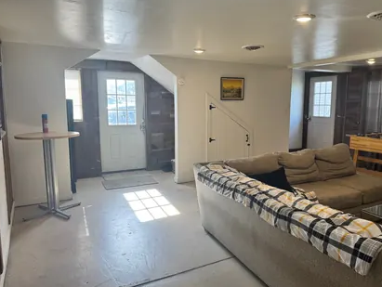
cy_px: 144
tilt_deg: -7.3
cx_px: 216
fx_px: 309
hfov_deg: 63.2
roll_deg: +0.1
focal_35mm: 28
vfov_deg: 49.8
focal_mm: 6.76
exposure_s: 1/120
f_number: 1.78
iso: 64
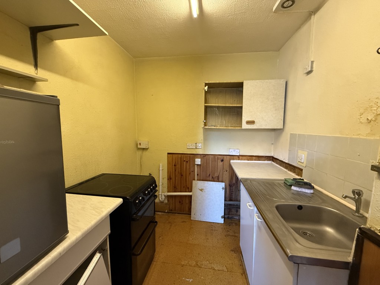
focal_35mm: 14
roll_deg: -0.5
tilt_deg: -5.8
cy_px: 142
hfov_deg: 102.1
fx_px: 154
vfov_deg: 85.7
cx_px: 190
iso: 640
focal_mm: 2.22
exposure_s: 1/50
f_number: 2.2
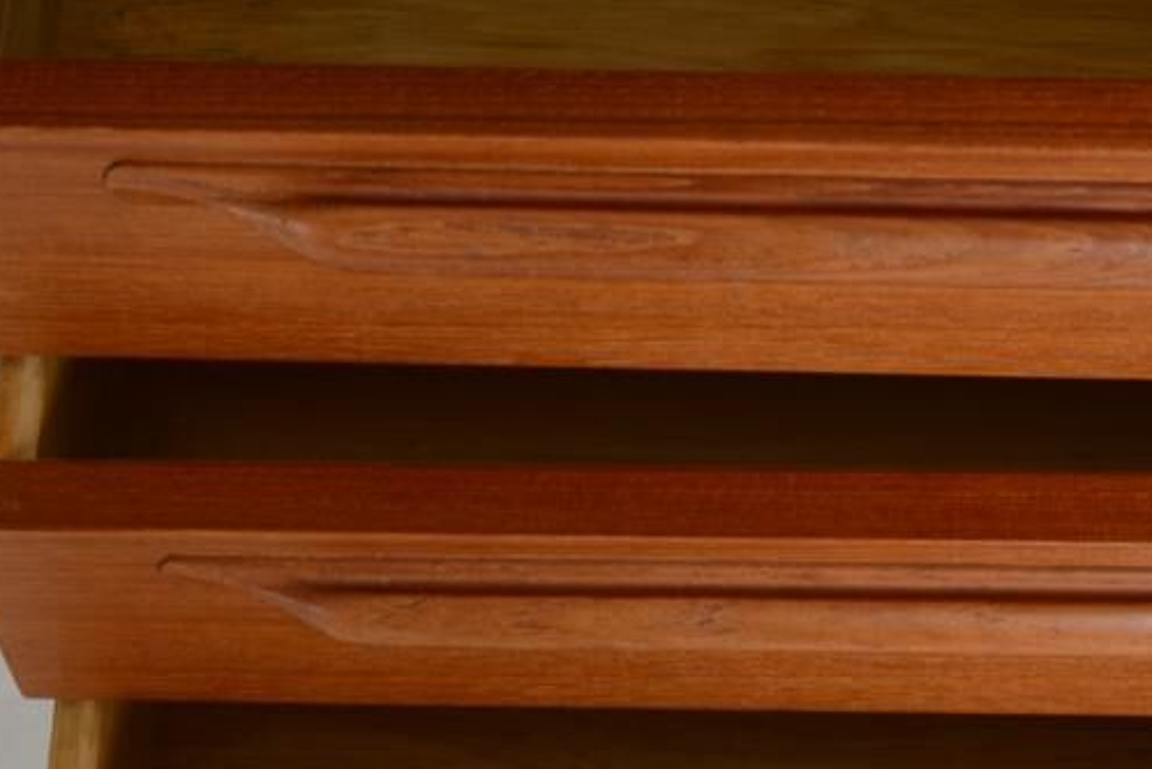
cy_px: 603
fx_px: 3233
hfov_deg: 20.2
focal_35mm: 101
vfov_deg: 13.5
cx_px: 667
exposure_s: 1/125
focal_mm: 28
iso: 100
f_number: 4.5
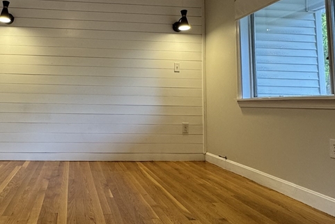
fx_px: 289
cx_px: 100
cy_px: 76
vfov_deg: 41.8
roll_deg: -1.5
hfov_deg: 58.3
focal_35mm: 31
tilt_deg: +4.9
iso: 160
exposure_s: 1/99
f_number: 2.2
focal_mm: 2.22
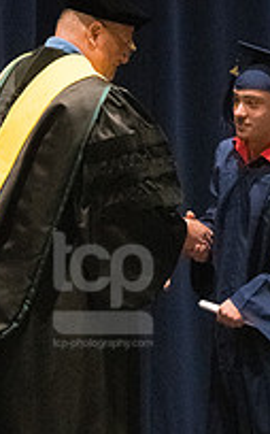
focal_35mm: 506
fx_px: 5974
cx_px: 103
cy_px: 289
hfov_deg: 2.6
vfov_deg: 4.2
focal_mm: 150
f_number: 4.5
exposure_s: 1/250
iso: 8000
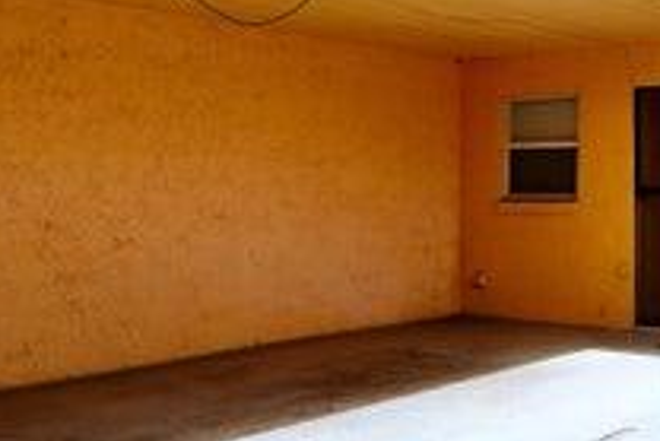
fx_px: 826
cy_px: 190
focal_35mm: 45
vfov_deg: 29.9
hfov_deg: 37.5
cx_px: 701
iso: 100
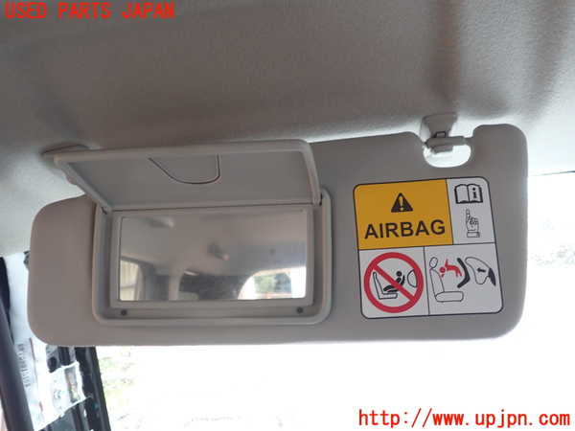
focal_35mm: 30
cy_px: 216
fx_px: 498
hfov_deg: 60.0
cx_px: 288
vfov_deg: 46.8
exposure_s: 1/30
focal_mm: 5.4
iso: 200
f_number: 2.3
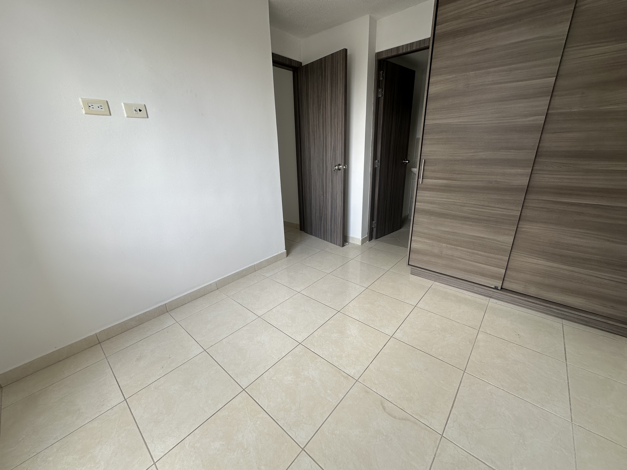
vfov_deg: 85.7
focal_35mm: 14
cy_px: 235
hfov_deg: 102.1
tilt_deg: -18.2
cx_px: 314
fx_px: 254
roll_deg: +1.6
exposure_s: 1/100
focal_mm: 2.22
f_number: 2.2
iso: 40
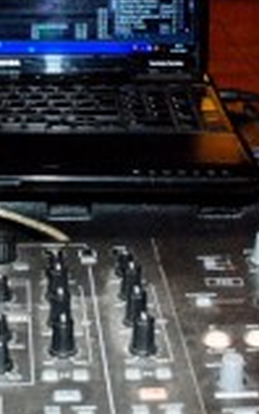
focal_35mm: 87
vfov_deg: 23.8
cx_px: 18
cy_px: 195
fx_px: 981
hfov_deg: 14.9
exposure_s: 1/60
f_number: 8
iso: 1600
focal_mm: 20
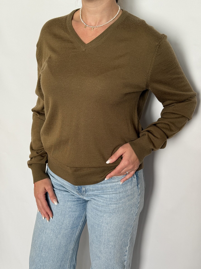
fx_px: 372
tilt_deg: -18.5
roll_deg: -1.0
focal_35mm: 48
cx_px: 100
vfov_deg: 39.7
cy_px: 134
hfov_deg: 30.3
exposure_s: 1/121
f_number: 1.78
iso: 64
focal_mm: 6.76
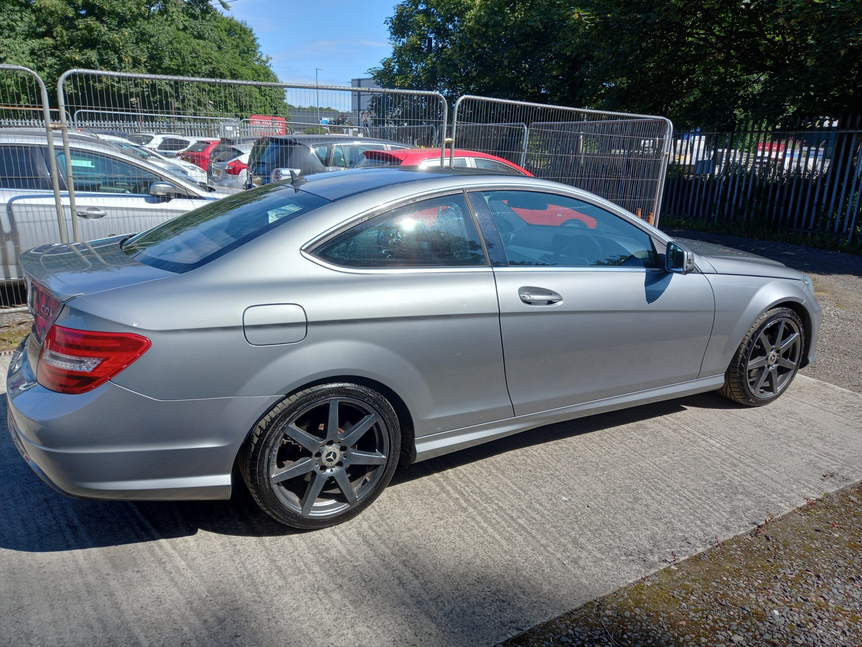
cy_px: 324
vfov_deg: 54.9
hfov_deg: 69.4
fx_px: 623
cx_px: 431
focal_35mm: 25
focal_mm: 4.6
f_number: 2
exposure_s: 1/625
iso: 25
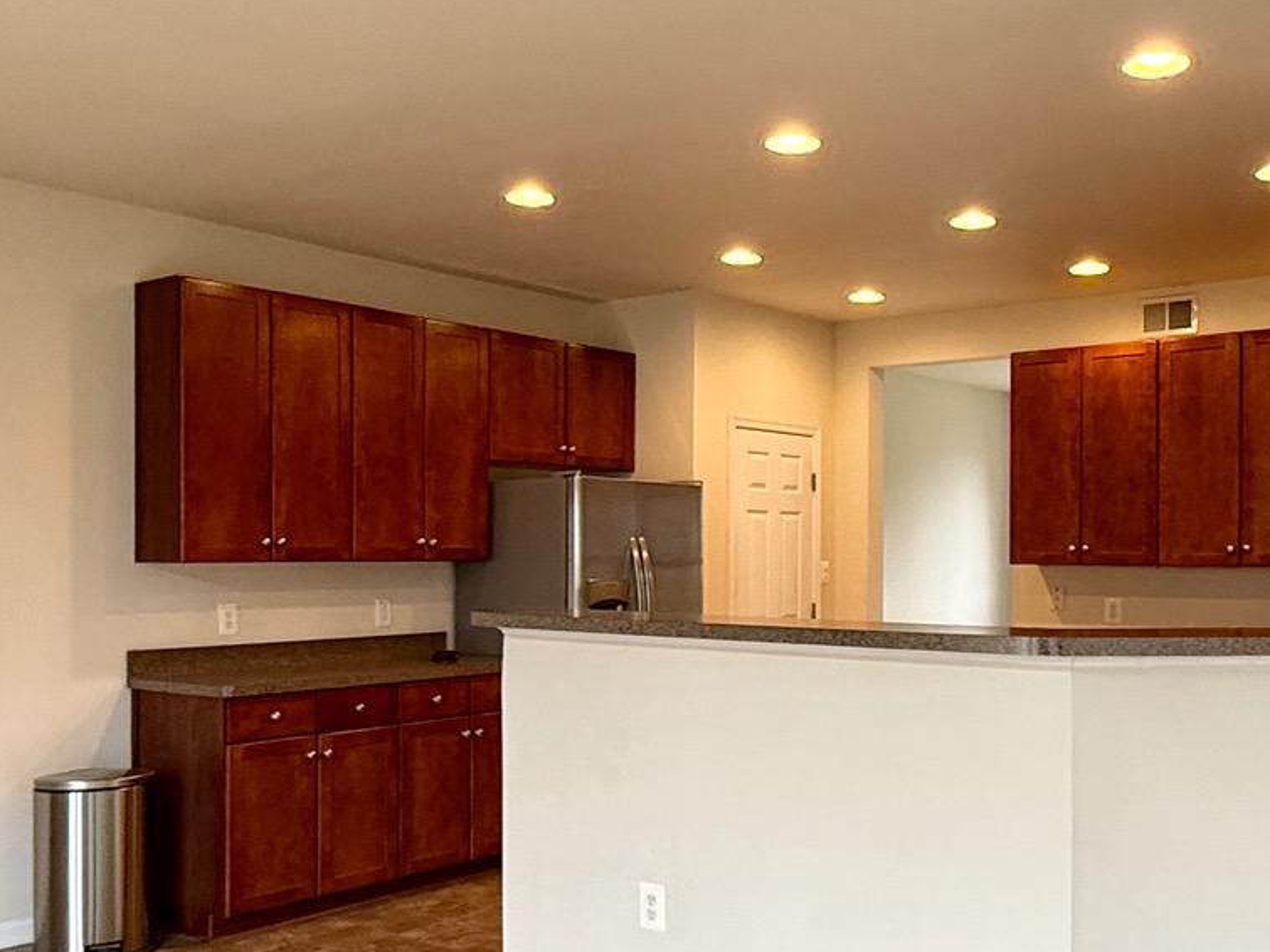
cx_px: 725
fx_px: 1394
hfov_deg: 48.8
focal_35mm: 38
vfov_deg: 37.6
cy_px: 553
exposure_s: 1/120
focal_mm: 2.22
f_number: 2.2
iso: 250
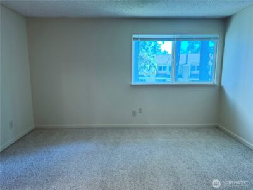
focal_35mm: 24
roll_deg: -0.3
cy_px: 95
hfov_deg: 71.6
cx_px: 126
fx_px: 175
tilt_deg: -8.1
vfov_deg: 56.8
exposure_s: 1/120
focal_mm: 6.76
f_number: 1.78
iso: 250
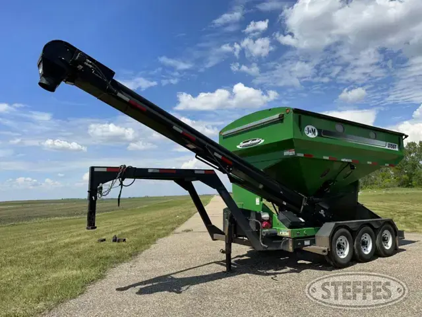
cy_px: 158
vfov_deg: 56.8
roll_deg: +2.6
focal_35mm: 24
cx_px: 211
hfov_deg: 71.6
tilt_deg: +6.6
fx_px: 293
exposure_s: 1/6211
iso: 80
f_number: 1.78
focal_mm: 6.86
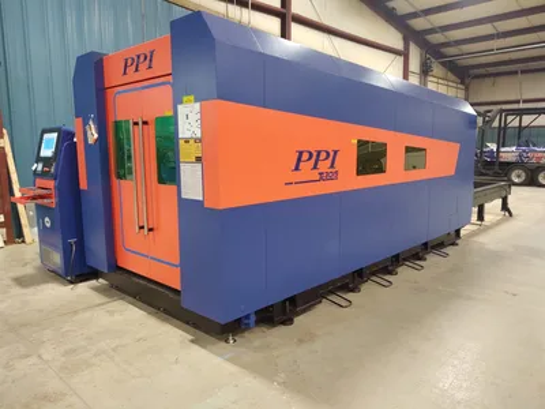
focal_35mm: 27
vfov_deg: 51.4
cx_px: 272
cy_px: 204
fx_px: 425
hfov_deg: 65.3
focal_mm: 4.75
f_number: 1.7
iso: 475
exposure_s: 1/30
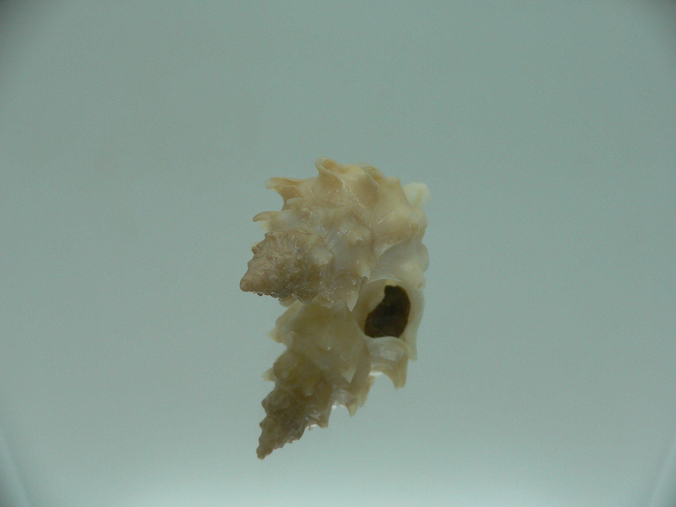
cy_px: 254
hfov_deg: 52.6
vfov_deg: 40.7
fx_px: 683
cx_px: 338
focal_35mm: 35
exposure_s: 1/60
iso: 80
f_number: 2.8
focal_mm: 4.6
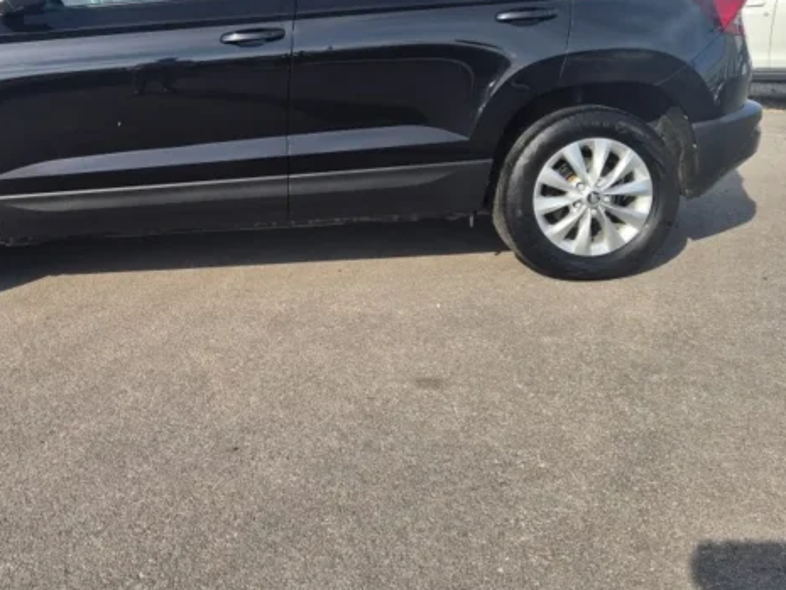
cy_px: 127
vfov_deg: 36.6
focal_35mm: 38
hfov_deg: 47.9
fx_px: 863
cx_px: 240
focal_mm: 5.4
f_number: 1.8
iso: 25
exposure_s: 1/1260
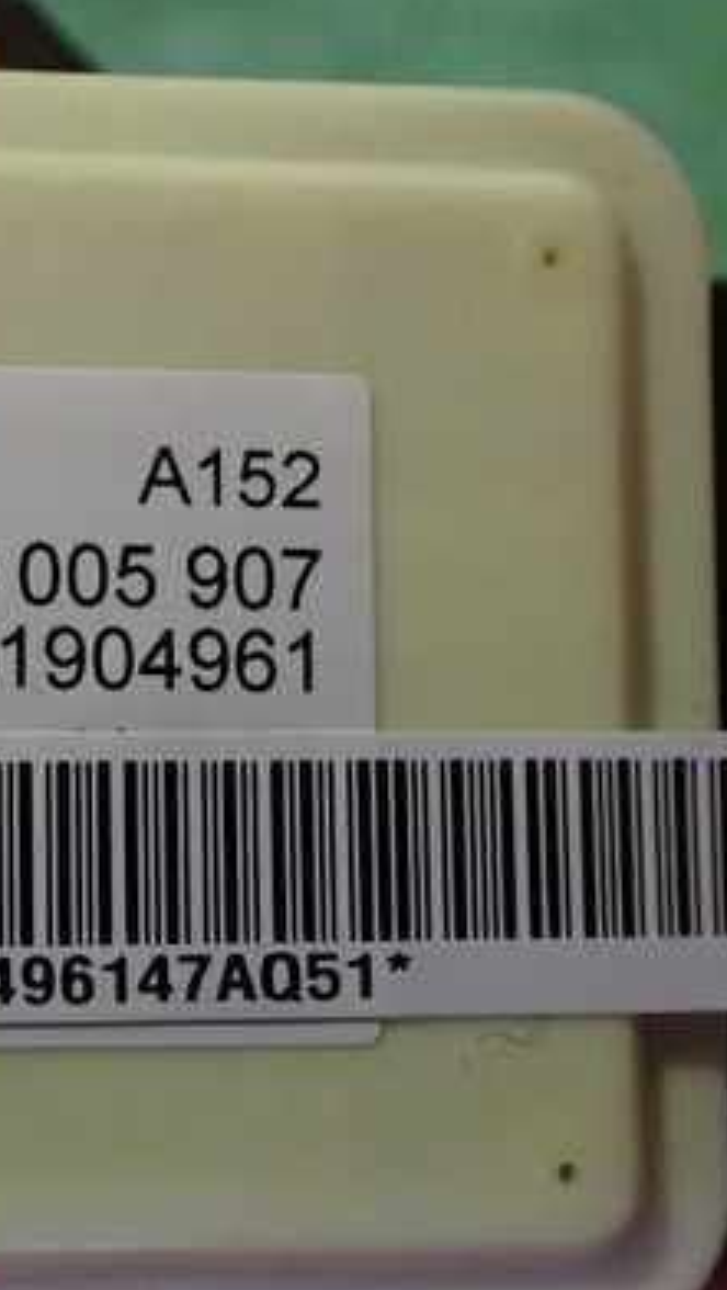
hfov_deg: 23.0
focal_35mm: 50
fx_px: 1711
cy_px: 724
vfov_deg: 41.2
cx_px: -7
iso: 800
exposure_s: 1/80
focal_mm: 5.4
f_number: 2.3
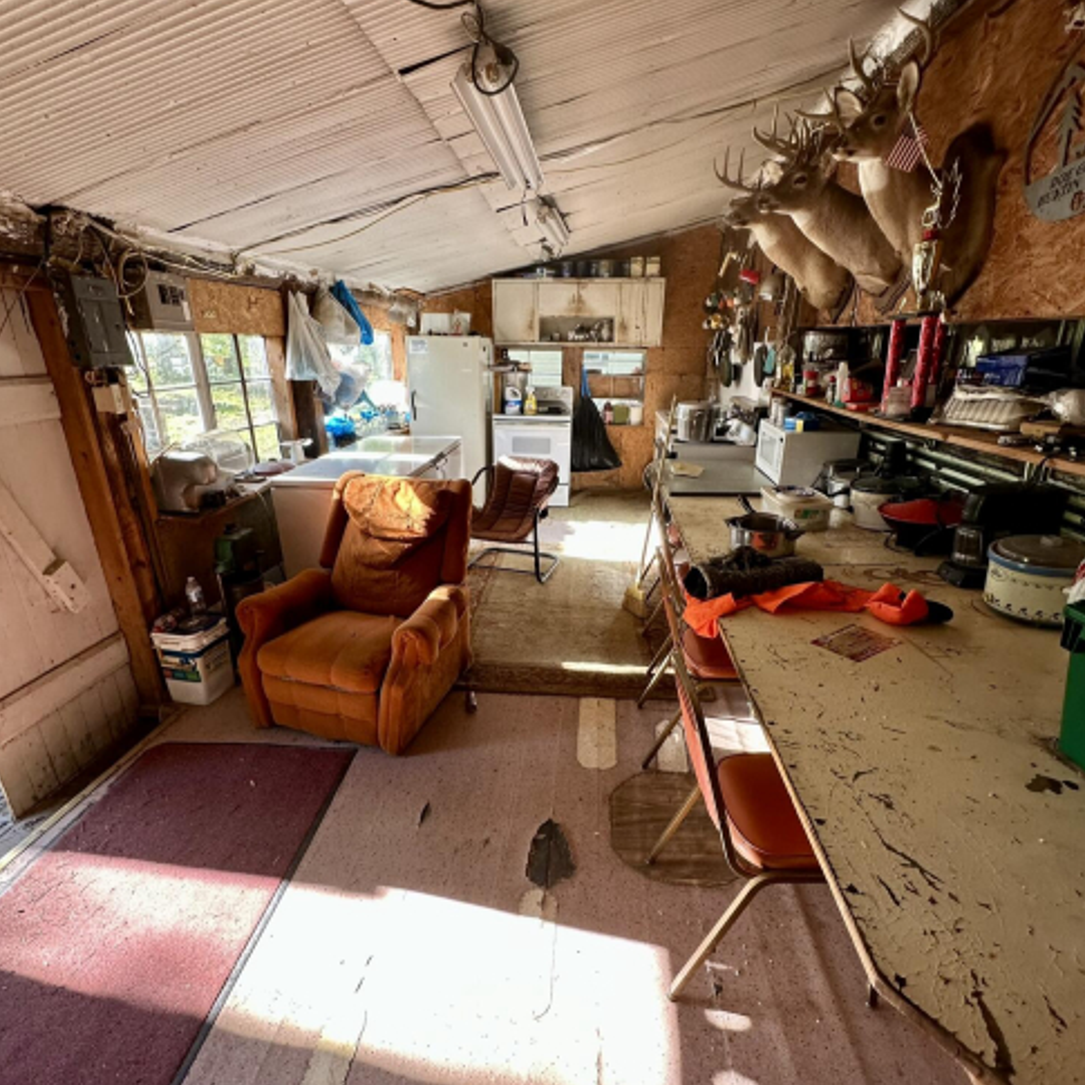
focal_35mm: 17
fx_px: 603
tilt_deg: -20.5
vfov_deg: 83.9
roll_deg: -0.6
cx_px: 530
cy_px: 572
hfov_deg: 84.0
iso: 100
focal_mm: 2.22
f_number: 2.2
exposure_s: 1/99
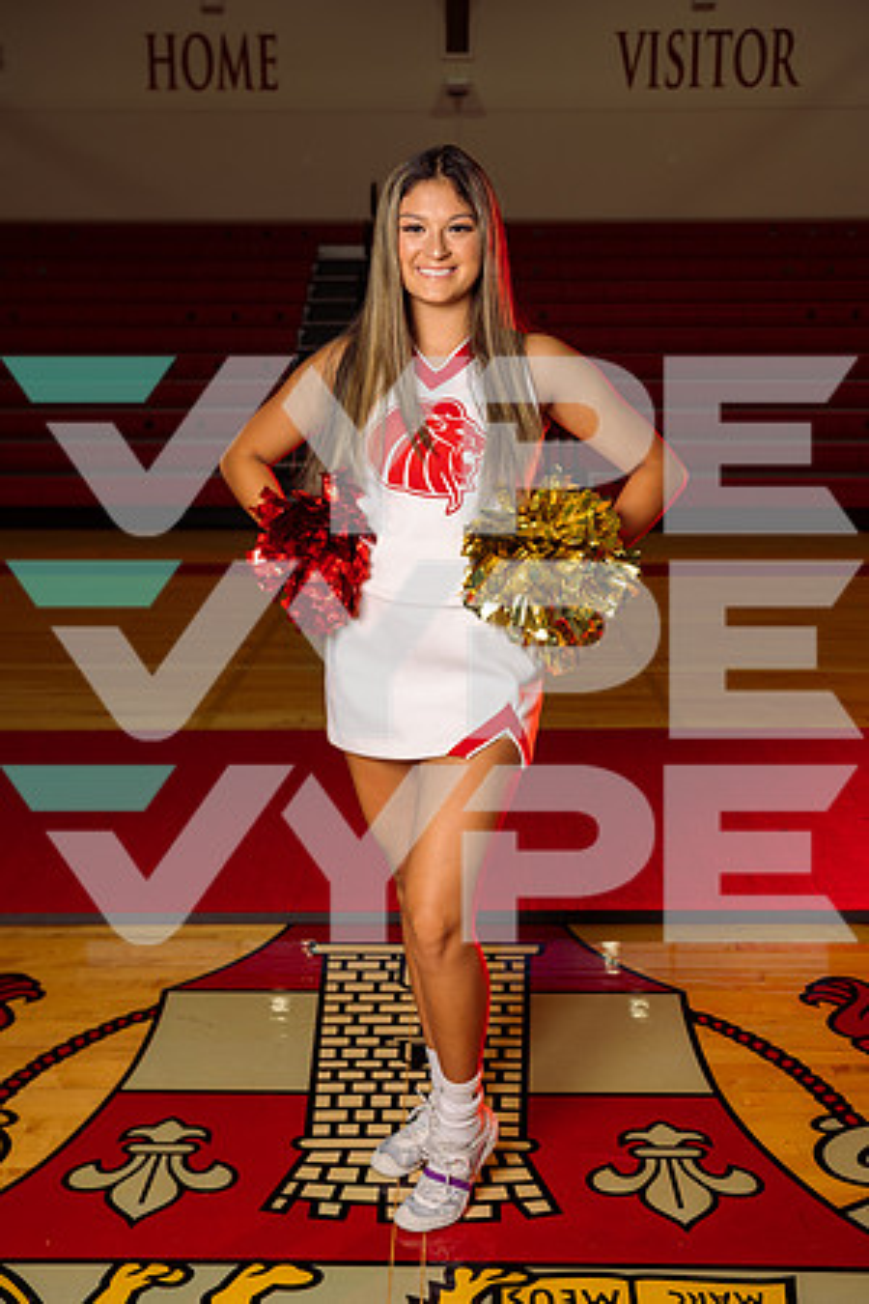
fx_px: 1521
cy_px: 652
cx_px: 434
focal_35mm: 42
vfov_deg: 46.4
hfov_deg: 31.9
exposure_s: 1/250
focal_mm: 42
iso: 250
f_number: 5
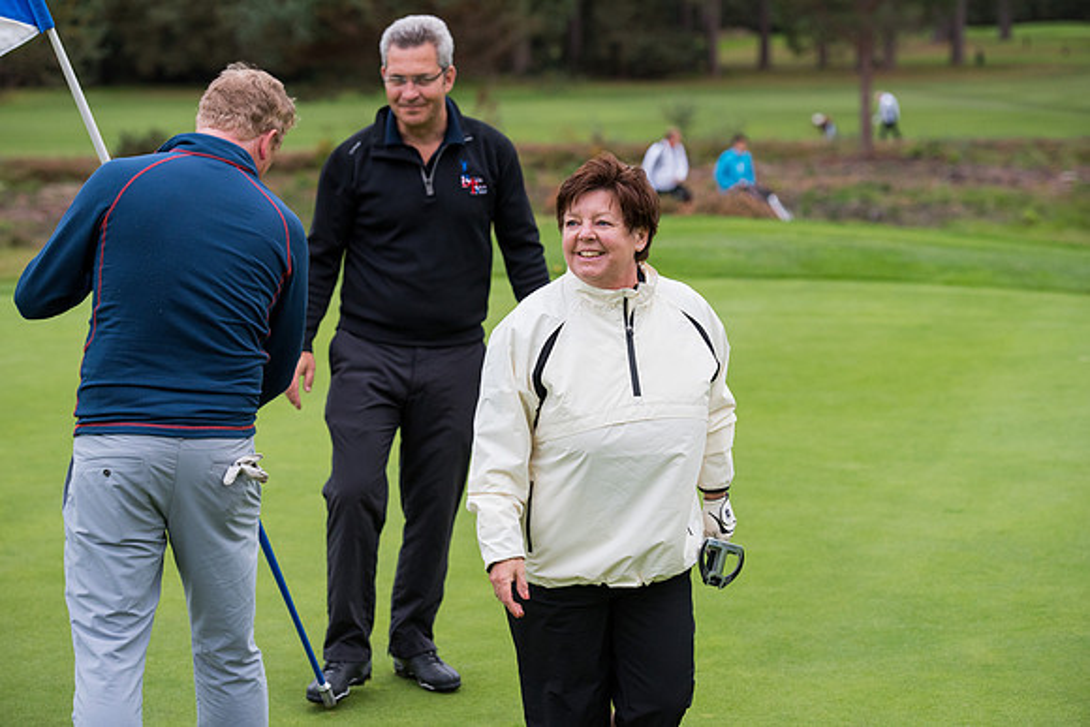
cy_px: 364
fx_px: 2968
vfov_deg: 14.0
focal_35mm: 98
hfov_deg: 20.8
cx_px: 545
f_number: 4
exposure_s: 1/1250
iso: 1000
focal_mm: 98
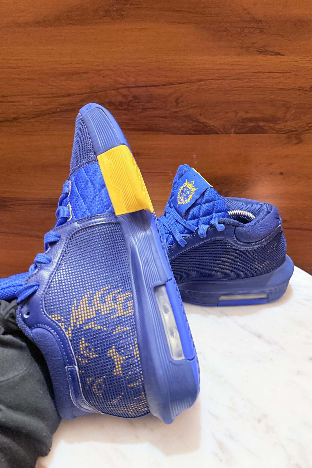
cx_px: 168
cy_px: 238
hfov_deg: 47.9
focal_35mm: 27
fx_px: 351
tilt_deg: -27.2
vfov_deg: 67.4
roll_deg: +0.1
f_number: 1.78
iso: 320
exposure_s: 1/50
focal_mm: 6.76
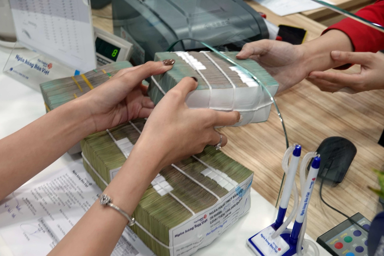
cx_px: 192
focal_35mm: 40
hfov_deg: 48.5
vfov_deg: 33.4
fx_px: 427
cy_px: 128
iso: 100
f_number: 3.2
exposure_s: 1/20
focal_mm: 14.65
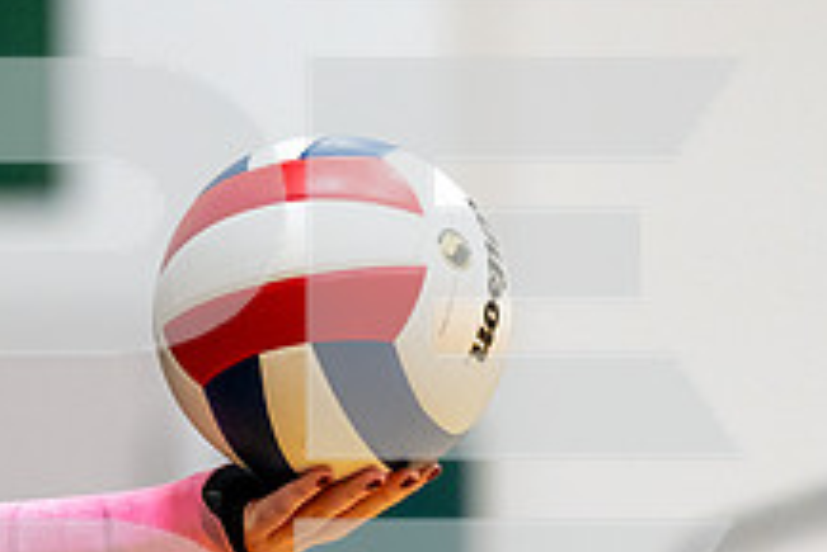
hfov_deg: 3.8
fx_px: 12275
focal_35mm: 534
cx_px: -225
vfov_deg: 2.6
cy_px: 261
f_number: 2.8
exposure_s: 1/1250
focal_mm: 200
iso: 3200
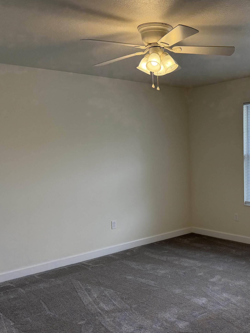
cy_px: 178
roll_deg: +1.6
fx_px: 366
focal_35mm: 38
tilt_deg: -4.2
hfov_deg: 36.6
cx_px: 195
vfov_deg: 48.9
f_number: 1.78
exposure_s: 1/219
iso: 160
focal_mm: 6.76
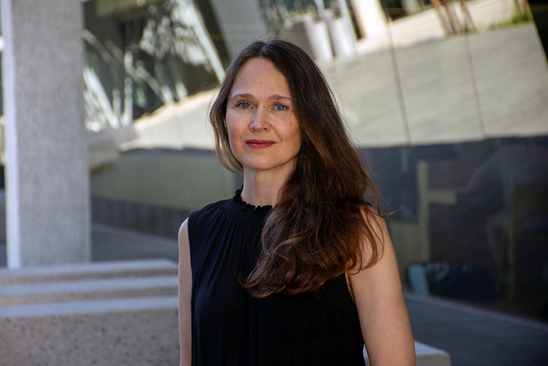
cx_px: 274
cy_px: 183
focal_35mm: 150
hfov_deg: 13.7
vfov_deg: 9.2
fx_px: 2284
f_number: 5.6
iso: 100
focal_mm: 100
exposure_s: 1/80
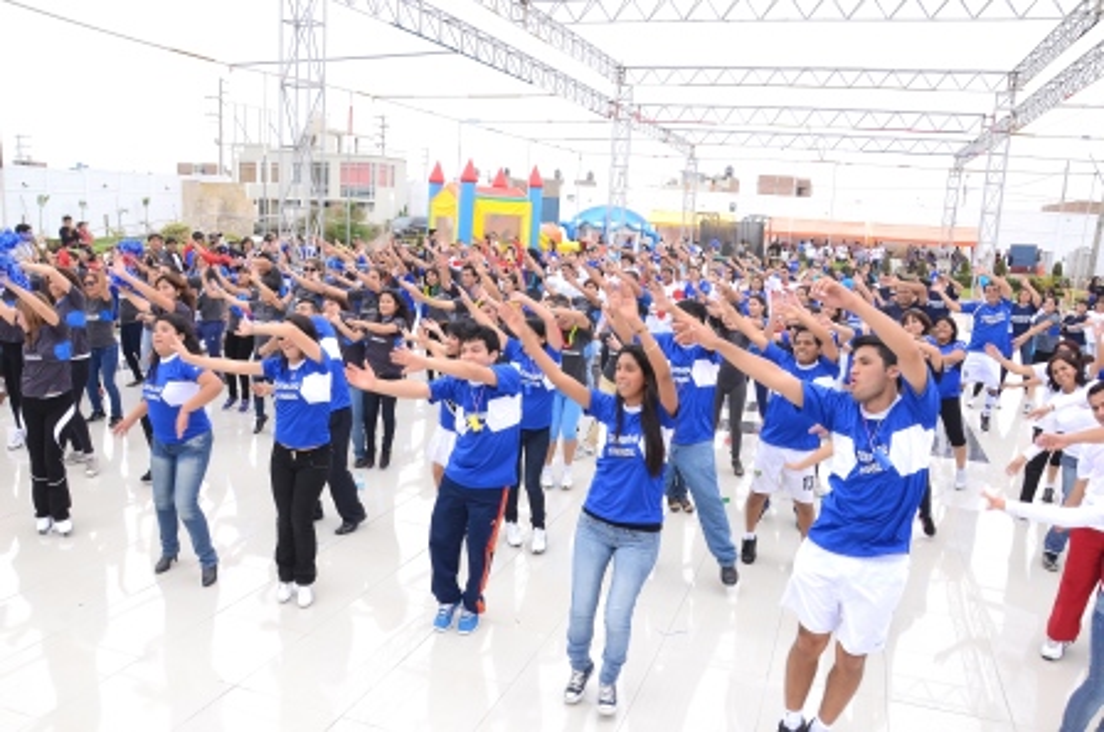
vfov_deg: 47.8
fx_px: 827
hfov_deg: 67.5
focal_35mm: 27
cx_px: 552
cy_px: 366
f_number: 11
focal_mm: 18
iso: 400
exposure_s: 1/160
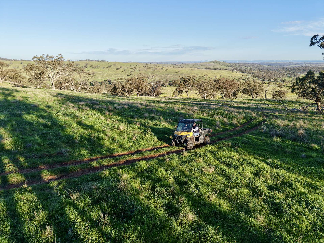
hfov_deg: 71.6
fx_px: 225
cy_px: 122
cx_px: 162
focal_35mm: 24
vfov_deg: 56.8
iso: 220
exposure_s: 1/3000
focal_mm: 8.67
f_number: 1.8
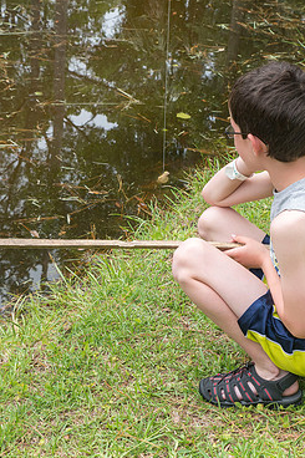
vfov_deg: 24.8
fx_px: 1043
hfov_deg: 16.6
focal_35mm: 82
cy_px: 233
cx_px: 141
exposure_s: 1/500
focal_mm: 52
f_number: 11
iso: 1250
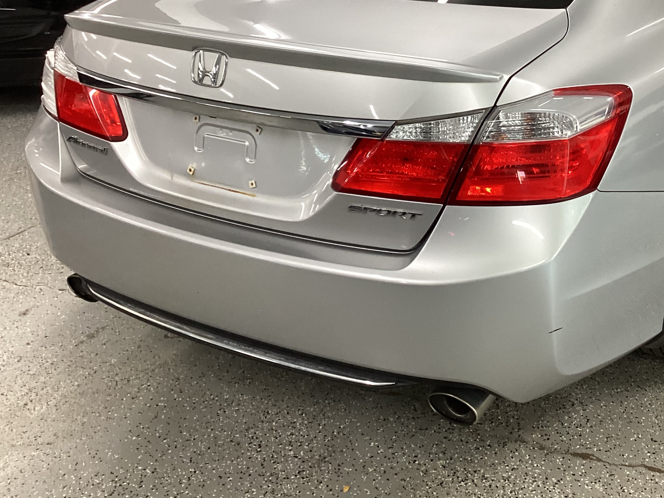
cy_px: 129
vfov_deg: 29.8
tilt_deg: -21.5
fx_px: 921
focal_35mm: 48
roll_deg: +0.2
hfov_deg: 39.3
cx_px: 432
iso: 160
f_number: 2.4
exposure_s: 1/50
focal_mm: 3.3
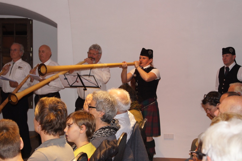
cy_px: 80
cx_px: 121
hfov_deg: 24.6
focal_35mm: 82
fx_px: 554
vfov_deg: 16.5
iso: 800
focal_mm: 55
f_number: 5.6
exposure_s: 1/80
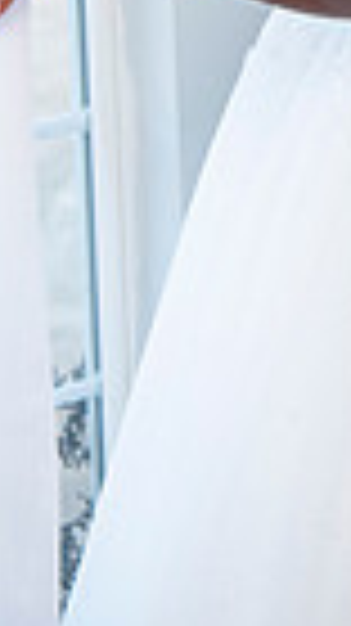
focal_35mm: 163
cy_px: -279
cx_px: 297
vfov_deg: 12.6
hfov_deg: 7.4
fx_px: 2702
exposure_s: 1/200
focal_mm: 48
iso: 640
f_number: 3.5
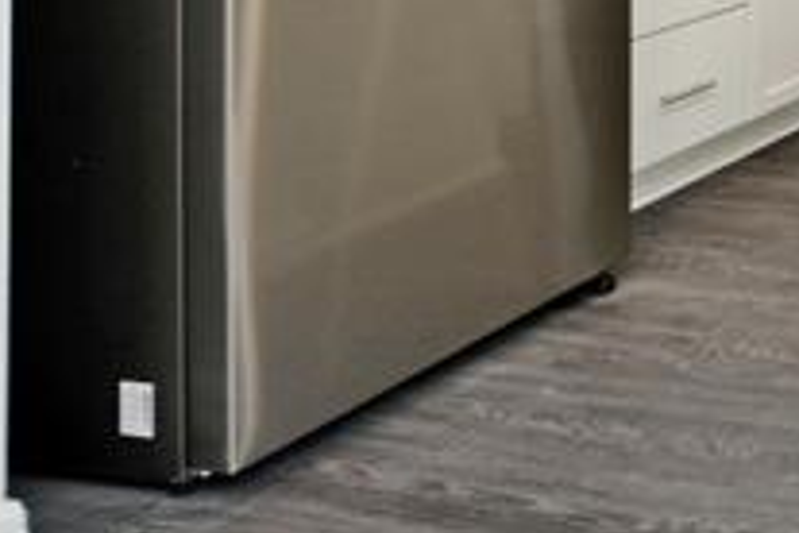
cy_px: -255
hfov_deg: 23.6
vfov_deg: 21.9
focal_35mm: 52
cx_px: 1366
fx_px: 1154
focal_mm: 10
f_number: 4
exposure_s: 1/60
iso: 320
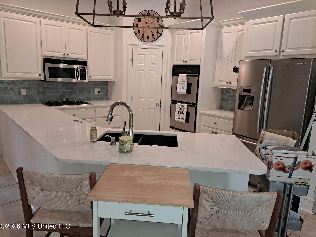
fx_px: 219
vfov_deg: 56.8
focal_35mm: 24
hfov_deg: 71.6
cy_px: 118
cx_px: 158
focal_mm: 5.23
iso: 400
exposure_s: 1/60
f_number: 1.8
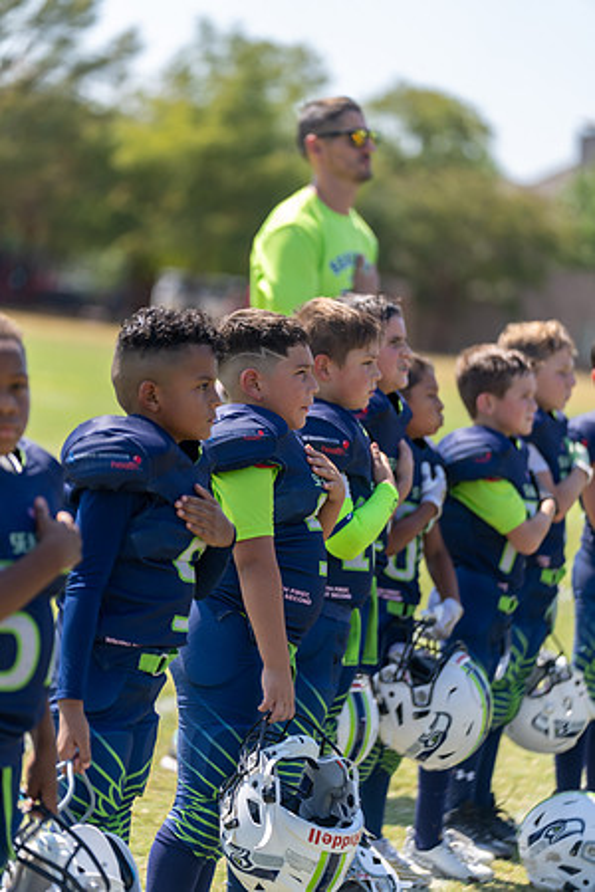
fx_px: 3297
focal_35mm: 133
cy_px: 446
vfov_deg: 15.4
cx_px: 298
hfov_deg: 10.3
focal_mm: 133
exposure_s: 1/800
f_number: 2.8
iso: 100
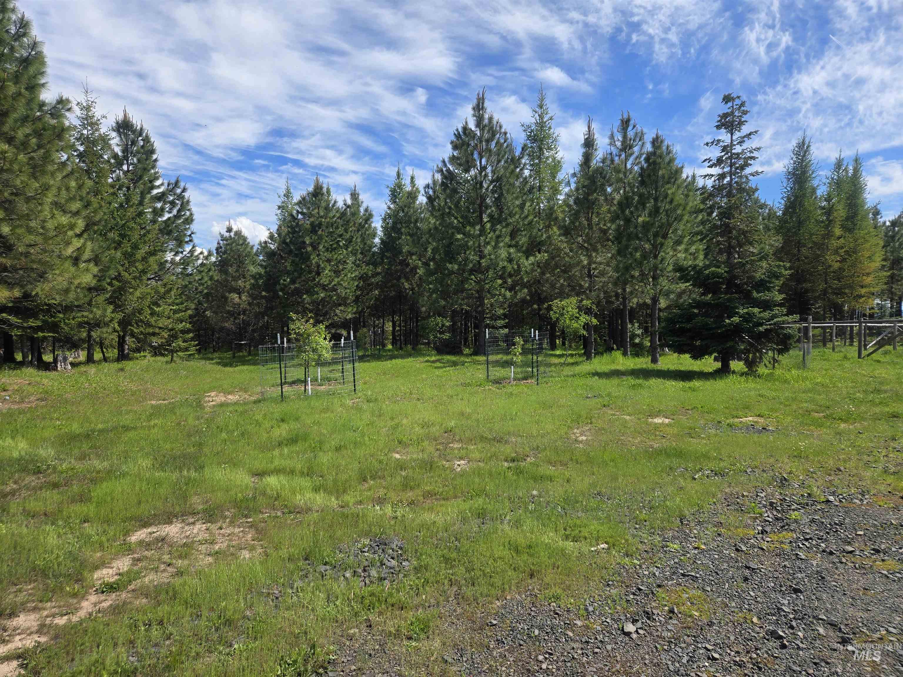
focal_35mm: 23
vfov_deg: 58.9
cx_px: 452
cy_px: 338
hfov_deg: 73.9
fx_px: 600
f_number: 1.8
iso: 25
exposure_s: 1/1654
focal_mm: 5.4
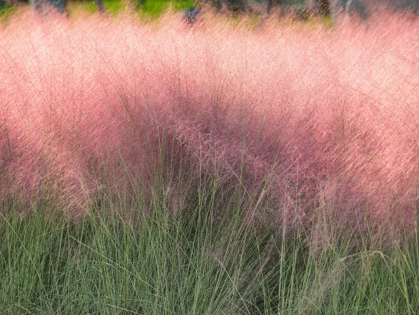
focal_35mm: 401
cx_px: 210
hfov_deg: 4.9
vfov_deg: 3.7
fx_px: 4854
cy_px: 158
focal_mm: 200
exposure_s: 1/100
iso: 100
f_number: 6.3
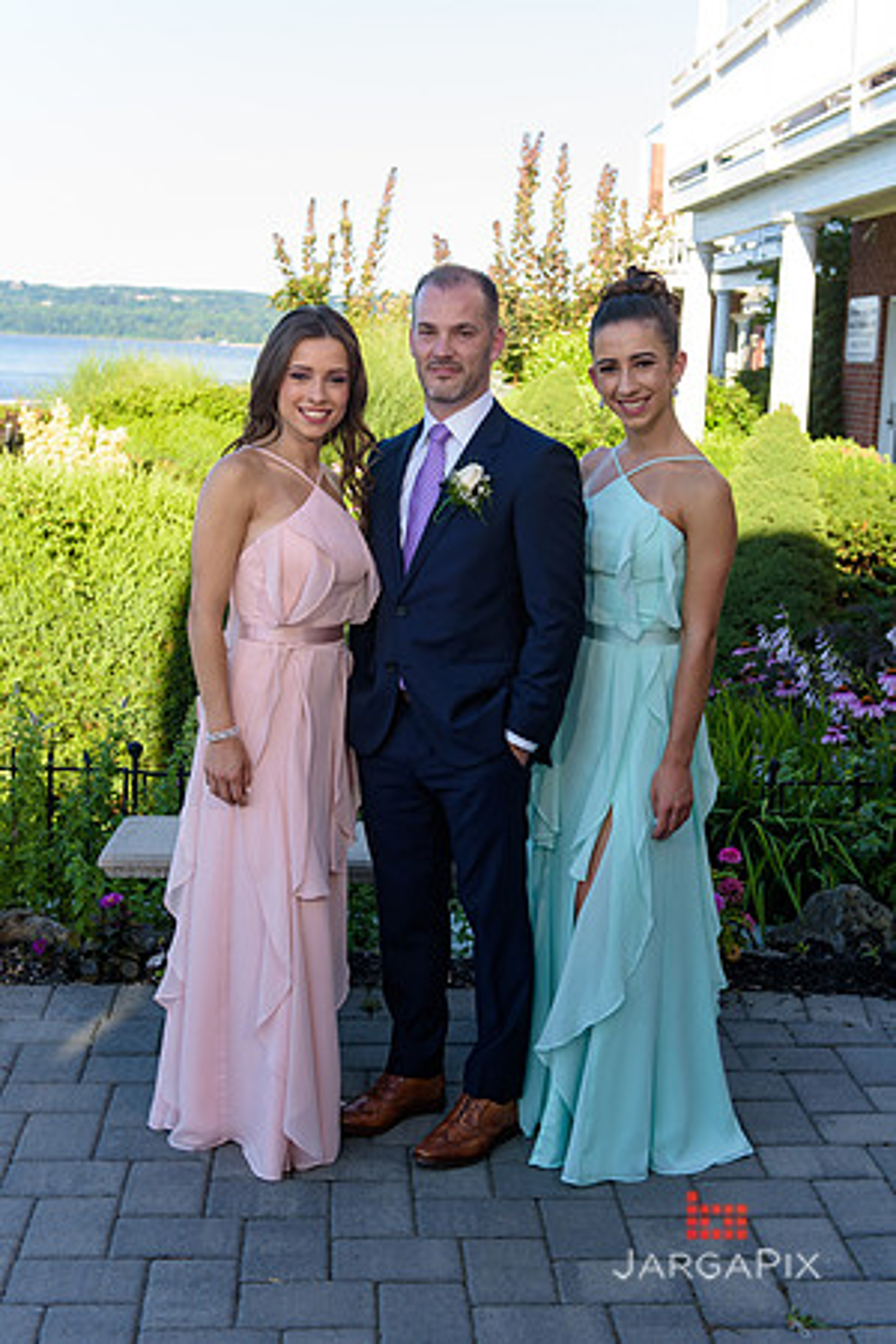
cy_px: 672
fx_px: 1792
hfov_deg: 28.1
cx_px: 448
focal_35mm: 48
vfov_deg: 41.1
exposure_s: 1/250
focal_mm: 48
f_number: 4
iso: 200
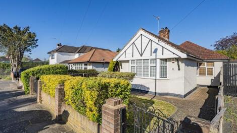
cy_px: 62
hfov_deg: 95.9
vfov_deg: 63.9
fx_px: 107
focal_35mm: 17
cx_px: 120
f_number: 9
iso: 320
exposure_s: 1/1600
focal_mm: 16
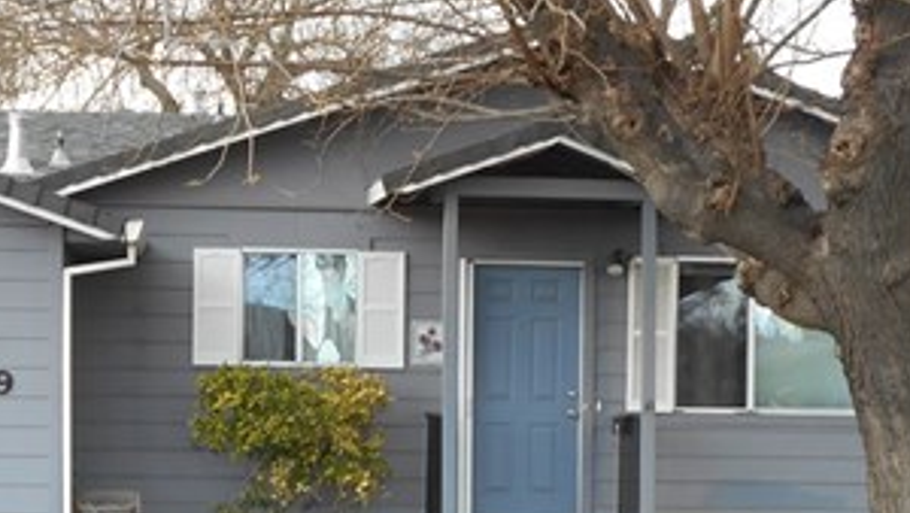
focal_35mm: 100
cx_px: 315
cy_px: 404
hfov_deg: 21.3
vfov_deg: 12.1
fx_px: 2414
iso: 80
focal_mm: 7.7
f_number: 4.2
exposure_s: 1/50
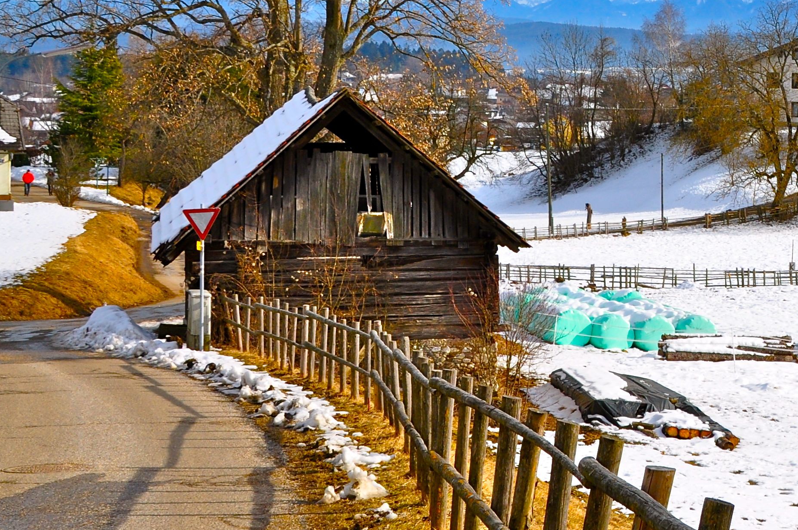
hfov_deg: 21.5
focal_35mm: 90
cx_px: 880
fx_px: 1993
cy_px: 125
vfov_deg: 15.1
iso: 200
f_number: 11
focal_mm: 26
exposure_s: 1/250
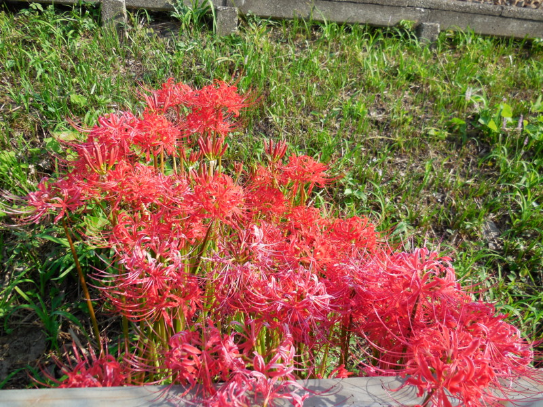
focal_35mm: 30
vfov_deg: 46.8
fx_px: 471
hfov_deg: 60.0
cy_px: 204
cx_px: 272
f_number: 3.2
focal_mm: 5.3
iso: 125
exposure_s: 1/640
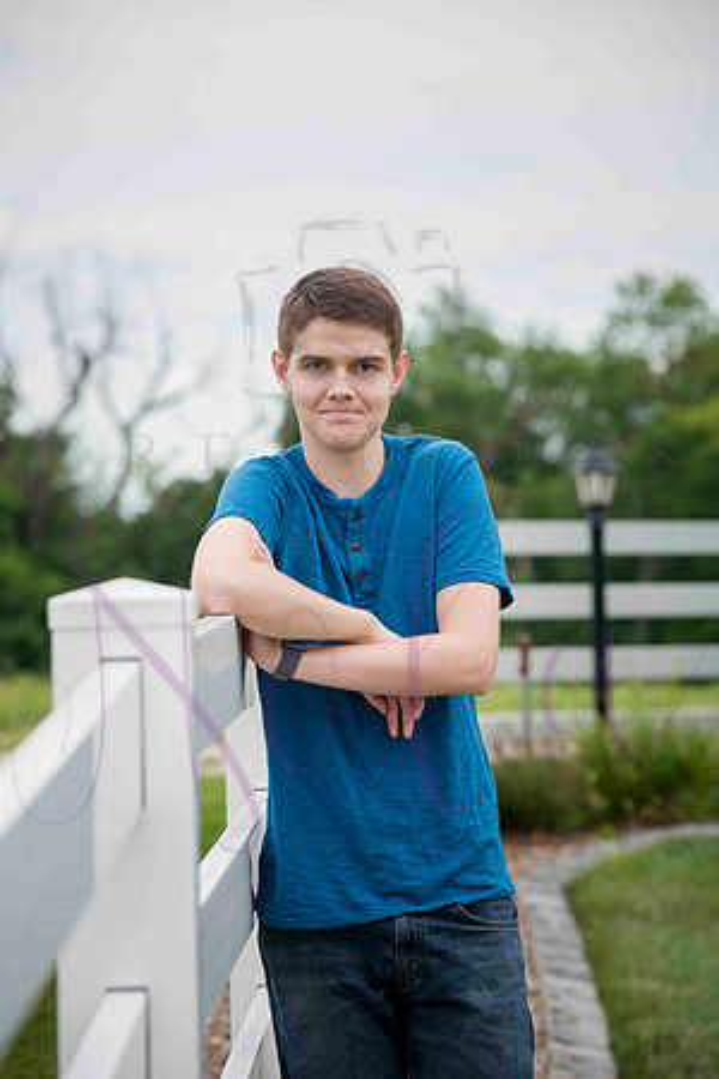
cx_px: 360
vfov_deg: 16.4
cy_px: 540
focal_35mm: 125
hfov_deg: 11.0
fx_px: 3744
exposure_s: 1/640
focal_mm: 125
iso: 640
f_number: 5.6
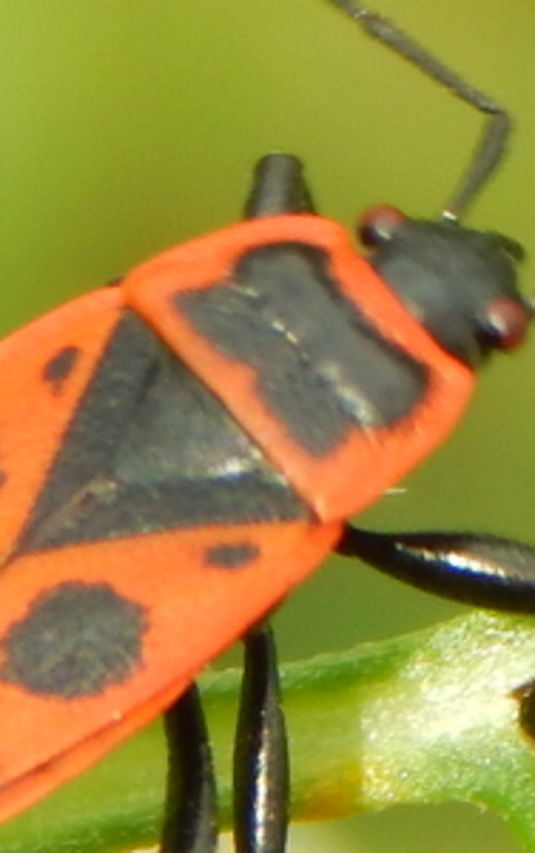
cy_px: 540
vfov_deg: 3.0
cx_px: 326
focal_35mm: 699
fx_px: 16276
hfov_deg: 1.9
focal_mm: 41.7
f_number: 5.6
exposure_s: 1/160
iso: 125
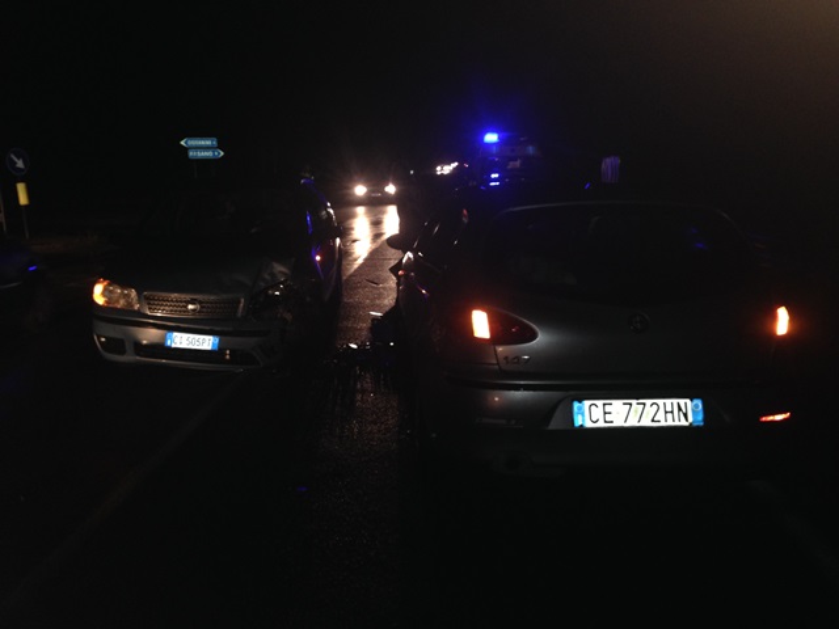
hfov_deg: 55.4
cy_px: 314
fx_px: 800
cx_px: 420
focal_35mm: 33
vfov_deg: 42.9
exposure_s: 1/16
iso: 125
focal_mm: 4.12
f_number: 2.4
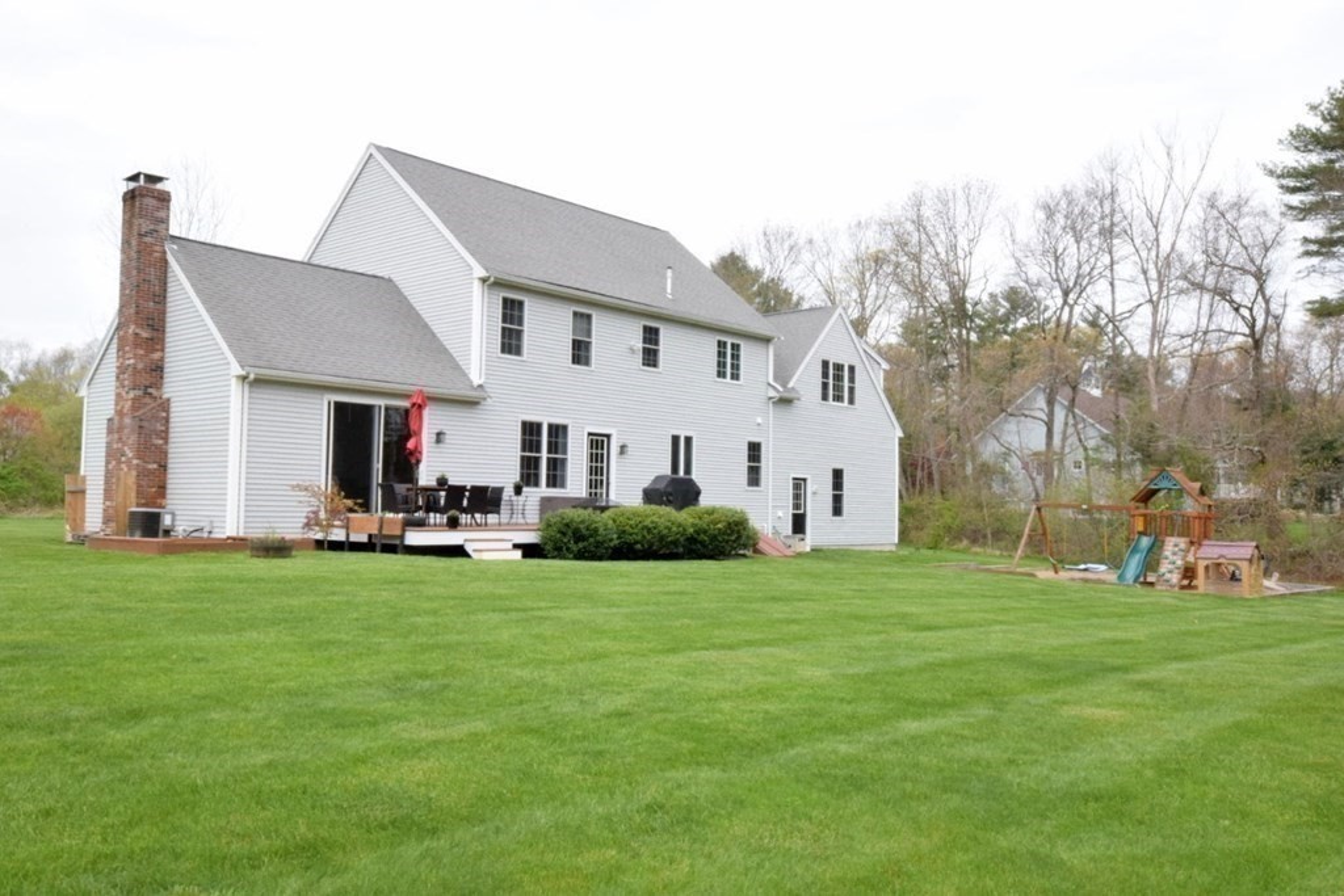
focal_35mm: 30
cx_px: 672
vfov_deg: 43.6
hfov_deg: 61.9
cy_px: 448
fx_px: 1120
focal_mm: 20
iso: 1800
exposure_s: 1/125
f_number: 32
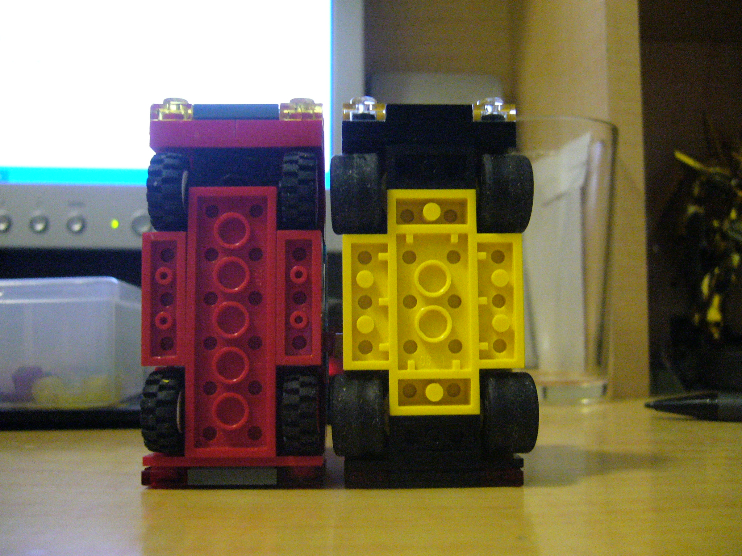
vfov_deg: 40.7
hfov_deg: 52.6
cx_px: 371
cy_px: 278
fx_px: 750
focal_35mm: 35
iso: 400
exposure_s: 1/8
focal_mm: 5.8
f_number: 2.8
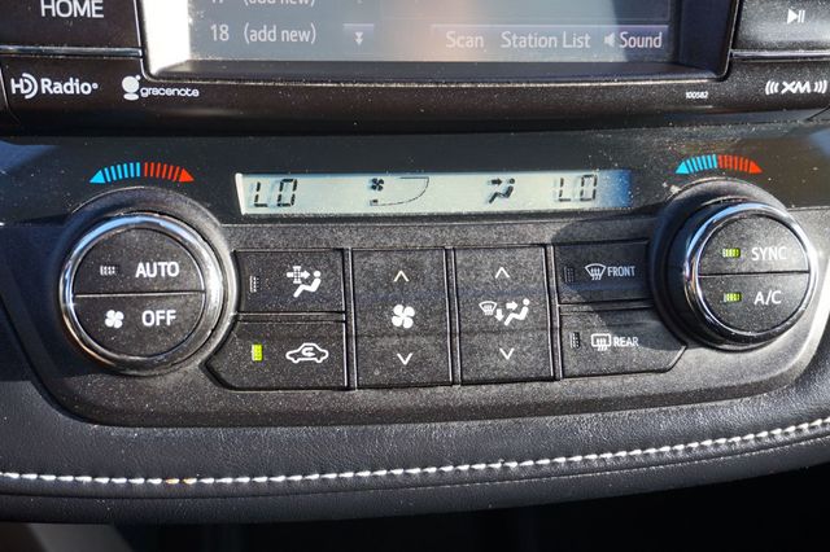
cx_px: 415
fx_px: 968
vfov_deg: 31.9
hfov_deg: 46.4
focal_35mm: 42
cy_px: 276
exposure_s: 1/60
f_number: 4.5
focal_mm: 28
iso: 160
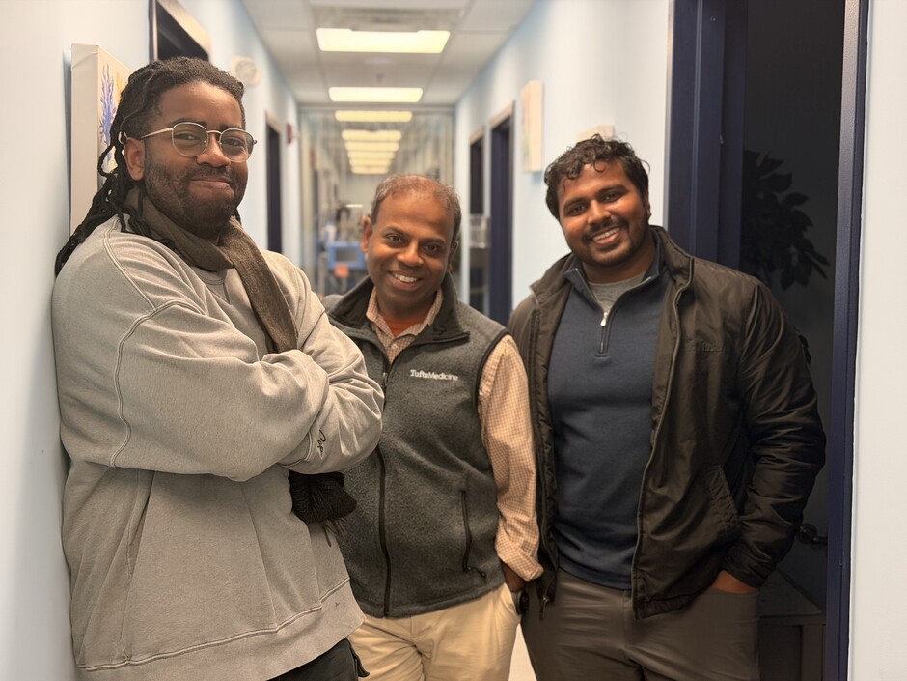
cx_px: 454
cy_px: 340
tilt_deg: -5.3
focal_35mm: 48
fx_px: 1258
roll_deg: +0.0
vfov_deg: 30.3
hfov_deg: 39.7
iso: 160
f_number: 1.78
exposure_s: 1/120
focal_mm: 6.76
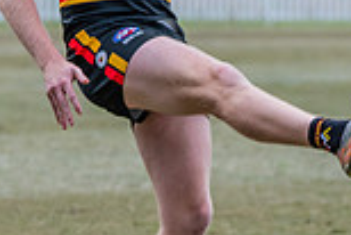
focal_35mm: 826
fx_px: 8061
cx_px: 188
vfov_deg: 1.7
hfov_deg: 2.5
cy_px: 152
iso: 800
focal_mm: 210
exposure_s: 1/1600
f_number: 6.3
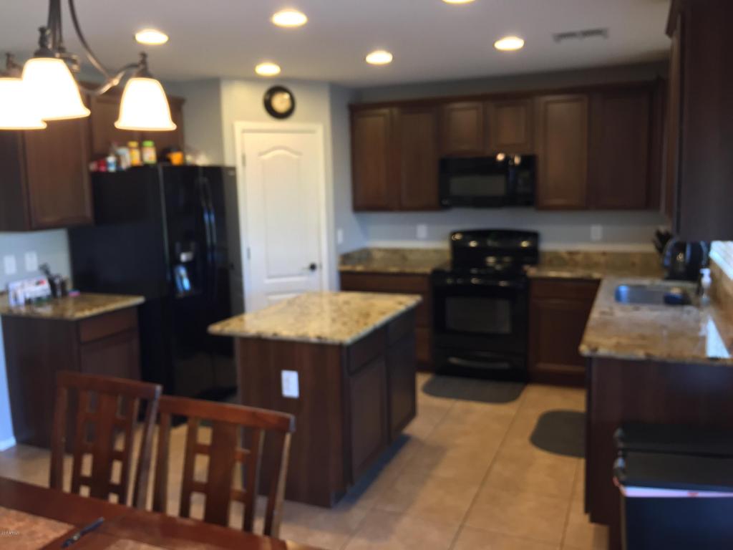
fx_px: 614
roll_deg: +1.3
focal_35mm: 29
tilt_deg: -7.3
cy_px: 275
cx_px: 366
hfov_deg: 61.7
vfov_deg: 48.2
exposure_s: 1/30
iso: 125
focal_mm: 4.15
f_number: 2.2
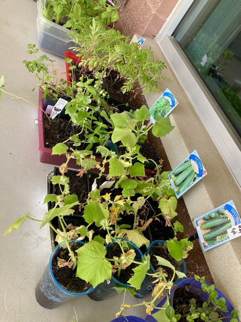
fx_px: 260
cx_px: 120
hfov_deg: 49.7
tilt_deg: -36.0
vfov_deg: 63.4
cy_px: 161
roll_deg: -37.7
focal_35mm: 28
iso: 32
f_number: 1.8
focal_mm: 3.99
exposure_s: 1/121
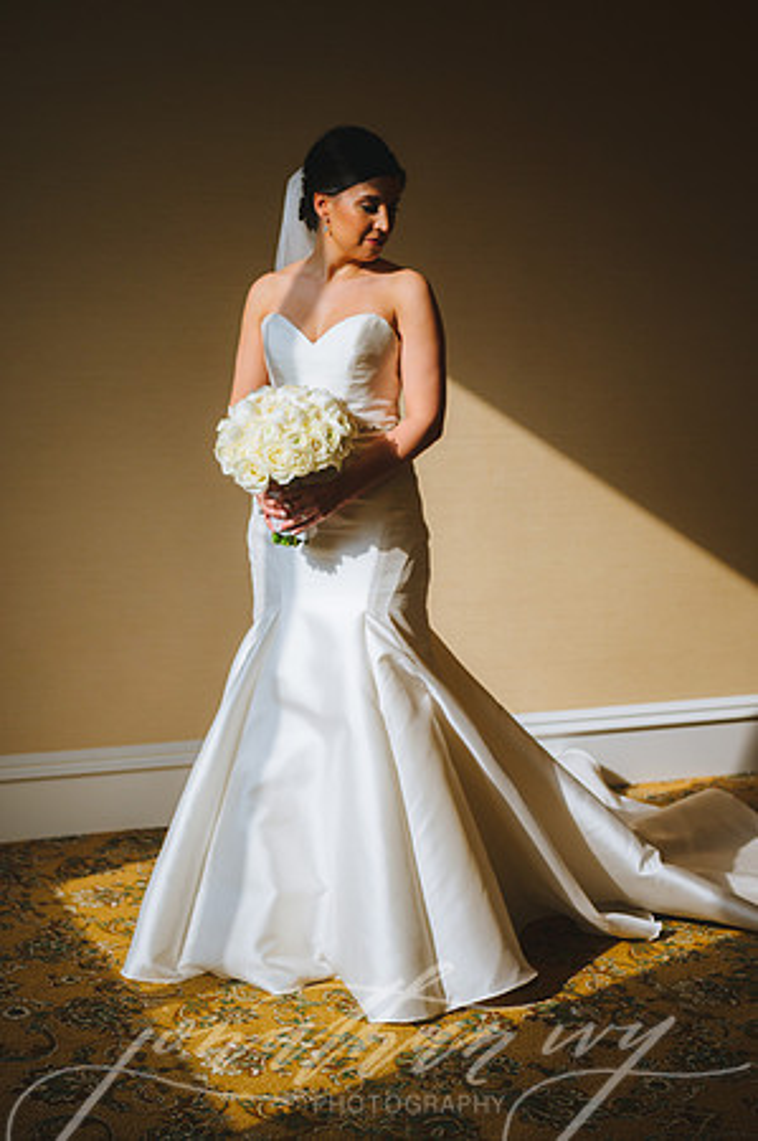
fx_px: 1899
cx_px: 379
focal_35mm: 60
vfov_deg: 33.4
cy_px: 570
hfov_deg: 22.6
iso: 400
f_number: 2.8
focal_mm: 60
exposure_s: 1/2500
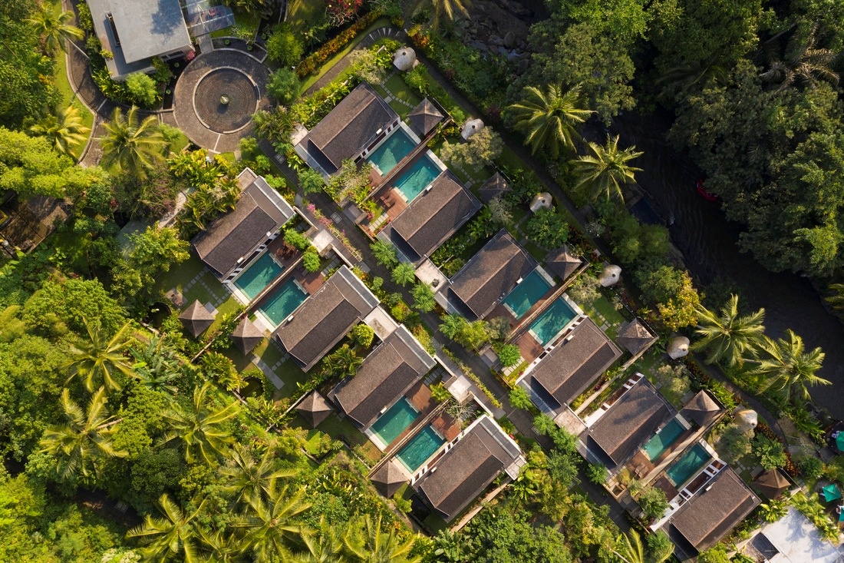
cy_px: 282
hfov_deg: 65.5
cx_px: 422
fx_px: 656
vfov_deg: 46.4
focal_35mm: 28
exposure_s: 1/240
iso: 100
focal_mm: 10.26
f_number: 6.3
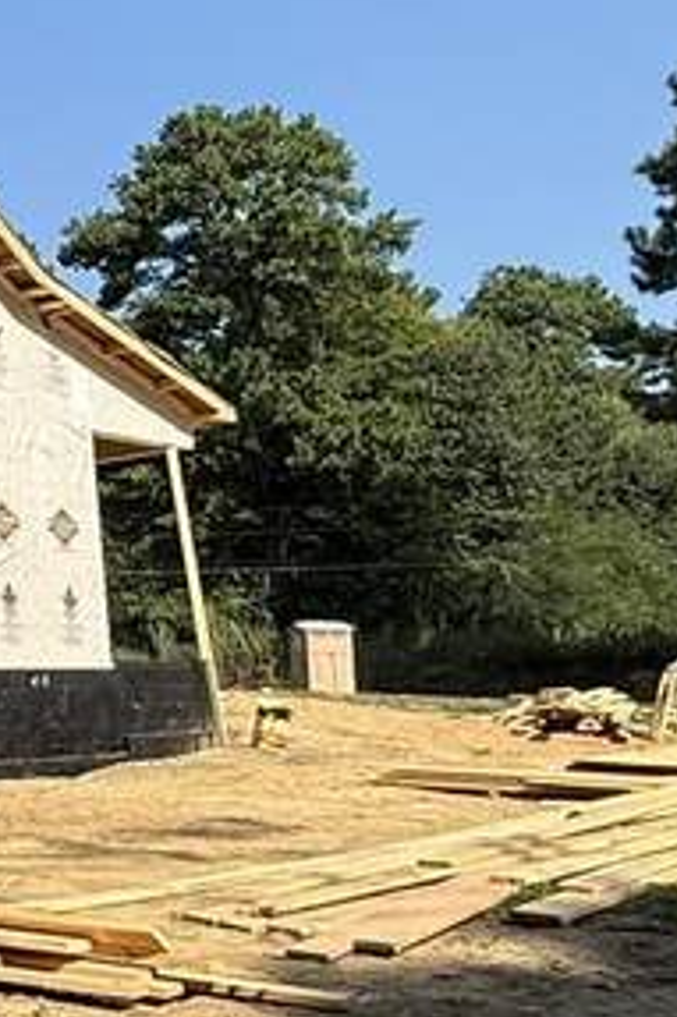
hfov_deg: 18.0
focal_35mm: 65
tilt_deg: +10.0
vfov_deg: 31.0
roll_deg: +1.7
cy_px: 482
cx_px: -418
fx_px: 1836
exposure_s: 1/1901
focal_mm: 2.22
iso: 50
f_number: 2.2
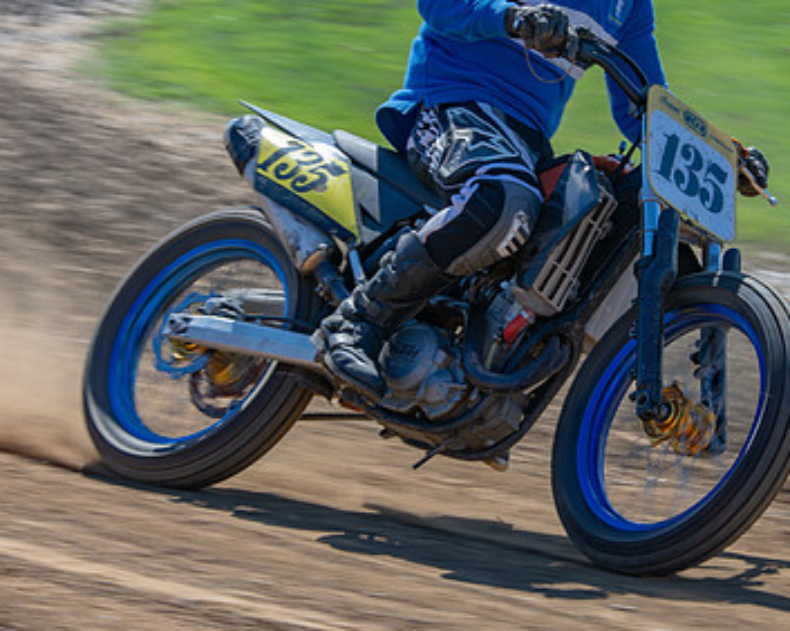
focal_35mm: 254
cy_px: 223
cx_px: 573
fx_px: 5935
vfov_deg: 6.1
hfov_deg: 7.6
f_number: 8
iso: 200
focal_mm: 95
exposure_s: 1/200
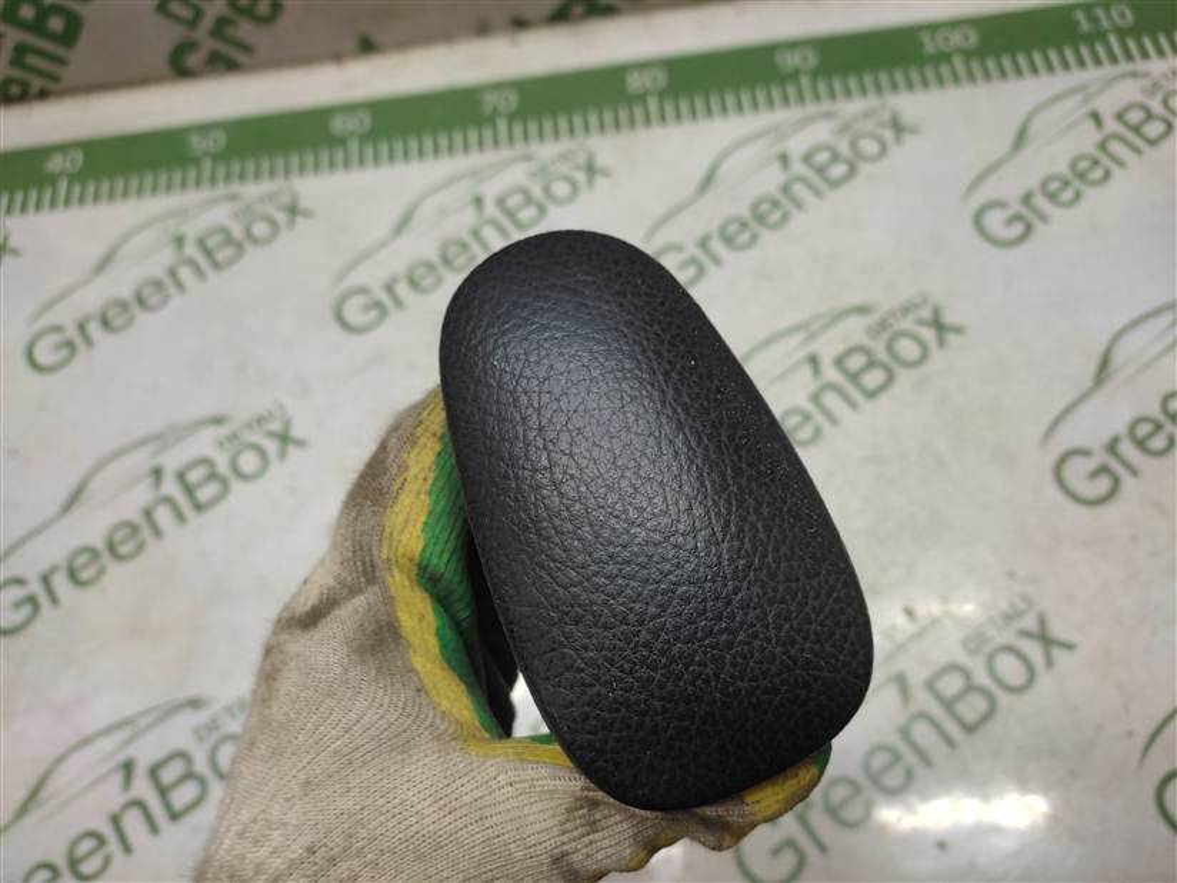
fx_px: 884
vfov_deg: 53.1
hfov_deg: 67.3
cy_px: 442
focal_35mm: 26
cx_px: 588
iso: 107
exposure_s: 1/33
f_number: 1.79
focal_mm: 4.74
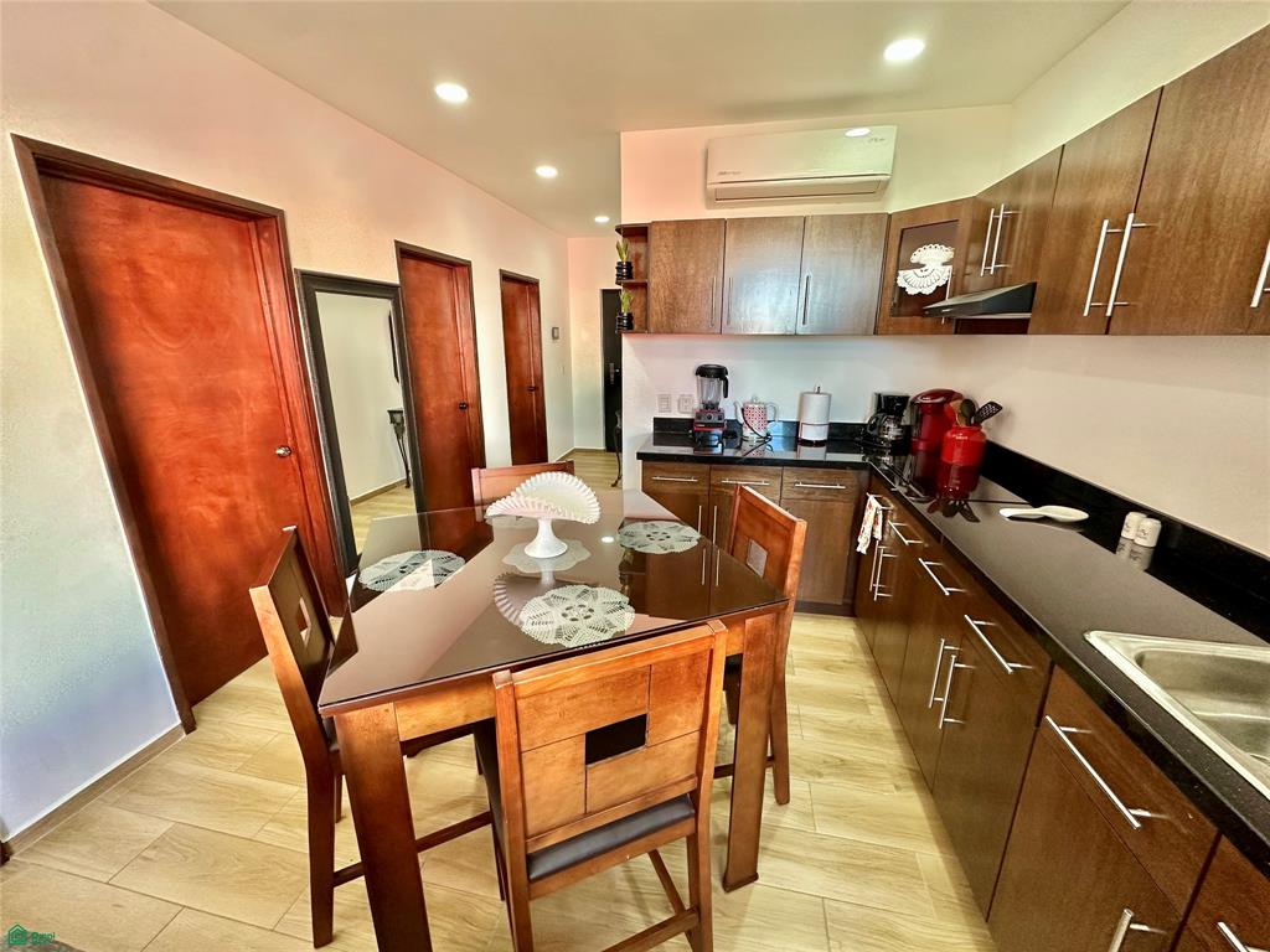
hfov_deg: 102.1
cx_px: 635
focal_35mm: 14
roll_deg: -0.3
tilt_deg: -14.5
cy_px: 476
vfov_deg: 85.7
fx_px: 514
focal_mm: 2.22
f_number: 2.2
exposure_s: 1/99
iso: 250
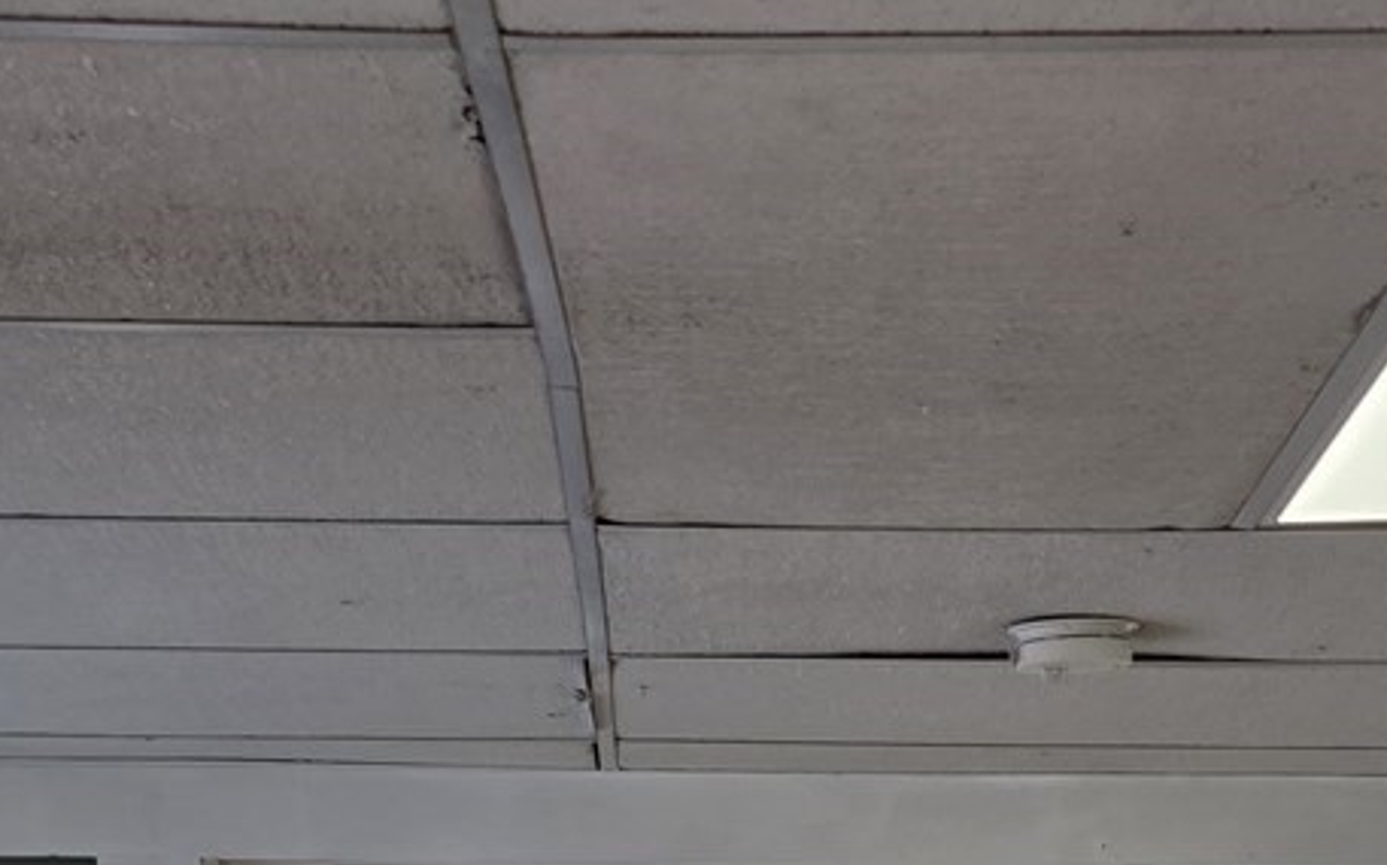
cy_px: 2155
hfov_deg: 25.2
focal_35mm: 82
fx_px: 3098
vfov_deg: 12.2
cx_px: 850
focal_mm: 6.3
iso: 80
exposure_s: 1/120
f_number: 1.7
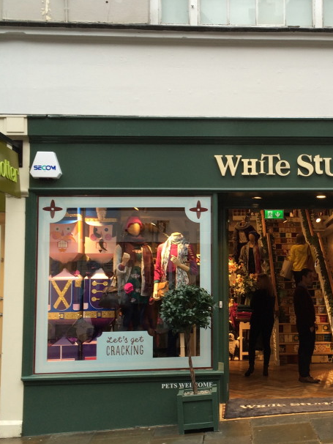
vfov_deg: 38.9
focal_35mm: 49
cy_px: 231
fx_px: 628
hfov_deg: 28.9
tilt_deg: +5.2
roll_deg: +1.8
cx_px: 279
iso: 40
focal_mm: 4.15
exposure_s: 1/60
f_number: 2.2
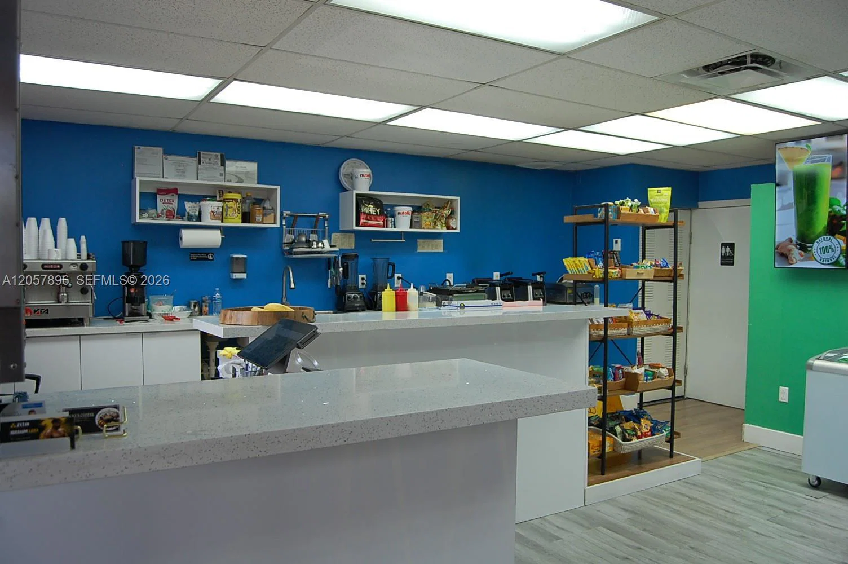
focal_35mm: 27
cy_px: 282
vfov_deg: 47.8
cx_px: 424
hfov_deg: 67.4
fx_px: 635
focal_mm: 18
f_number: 5
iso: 400
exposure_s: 1/100
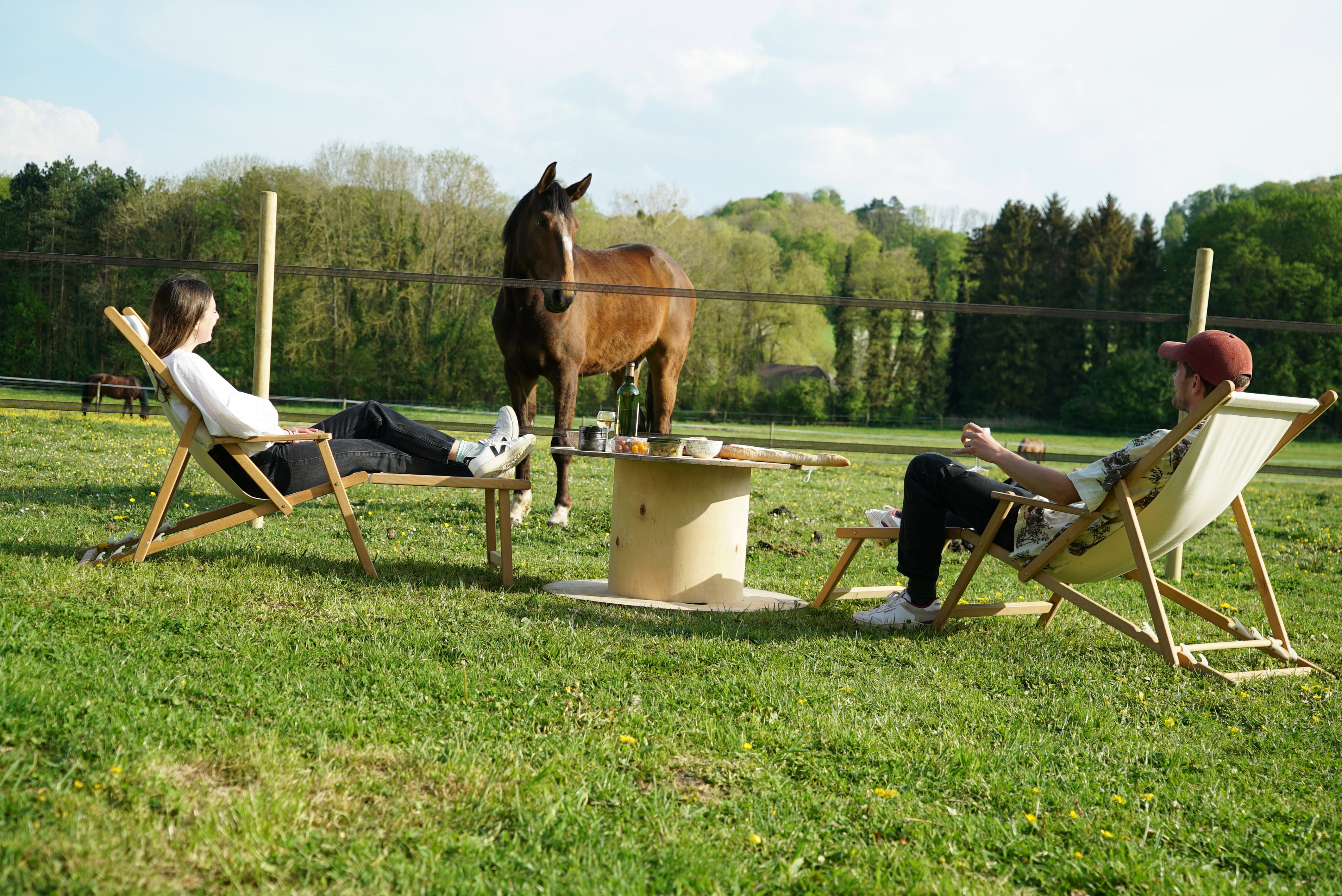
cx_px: 671
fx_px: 1716
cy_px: 448
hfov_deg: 42.7
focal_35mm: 46
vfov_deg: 29.3
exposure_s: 1/500
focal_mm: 46
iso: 160
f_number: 5
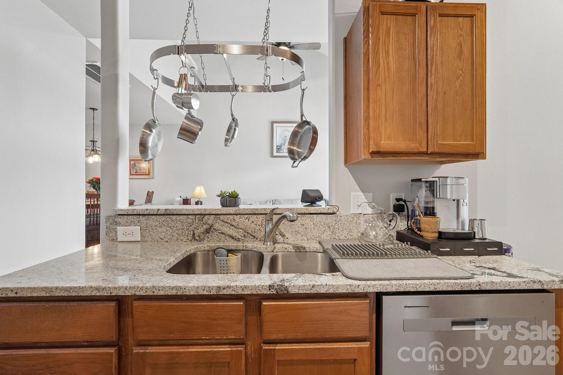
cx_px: 282
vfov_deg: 77.3
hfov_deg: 100.4
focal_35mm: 15
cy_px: 188
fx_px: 235
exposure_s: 1/4
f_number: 8
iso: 400
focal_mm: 10
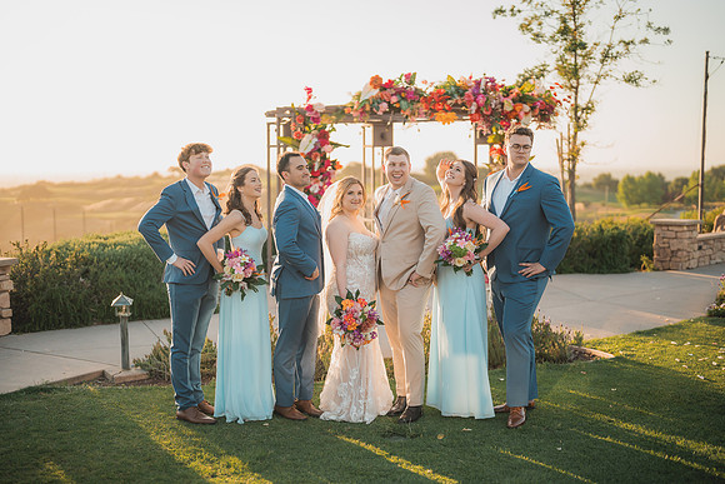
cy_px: 242
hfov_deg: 39.6
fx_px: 1007
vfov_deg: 27.0
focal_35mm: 50
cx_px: 362
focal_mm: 50
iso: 200
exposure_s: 1/3200
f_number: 1.2
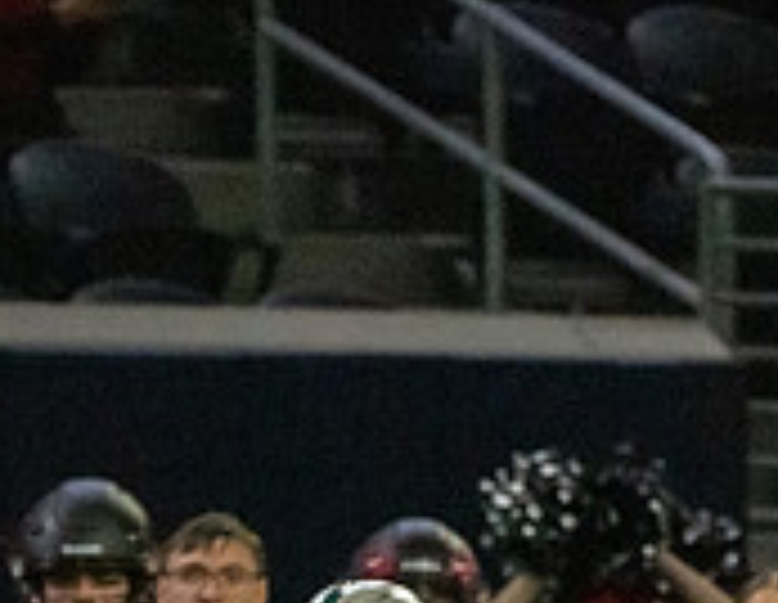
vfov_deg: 0.9
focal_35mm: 1723
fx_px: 39186
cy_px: 1057
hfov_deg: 1.1
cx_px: 377
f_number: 5.6
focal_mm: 400
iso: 12800
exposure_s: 1/1250
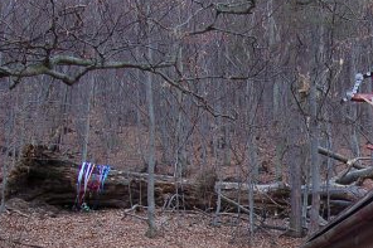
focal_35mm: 73
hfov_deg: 26.3
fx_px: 756
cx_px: 372
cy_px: 278
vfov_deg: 17.9
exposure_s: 1/6
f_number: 11
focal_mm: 18
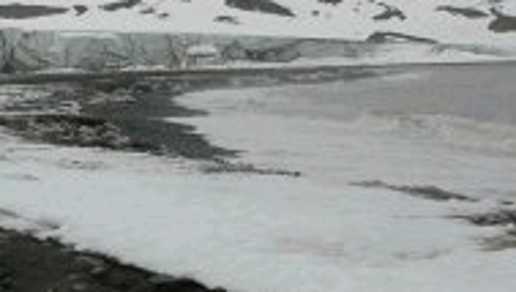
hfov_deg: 13.5
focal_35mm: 154
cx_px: -115
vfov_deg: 7.9
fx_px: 2107
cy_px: 149
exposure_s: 1/250
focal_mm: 29
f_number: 8
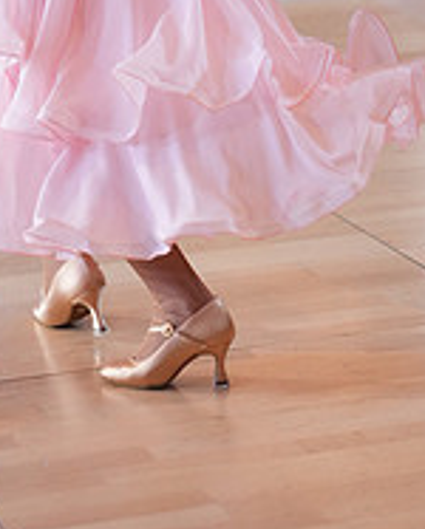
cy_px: -184
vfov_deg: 11.7
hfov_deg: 9.7
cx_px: 143
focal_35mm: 160
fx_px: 2512
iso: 2000
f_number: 2
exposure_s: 1/500
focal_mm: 55
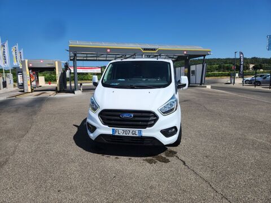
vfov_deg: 58.9
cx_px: 136
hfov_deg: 73.9
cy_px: 102
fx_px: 180
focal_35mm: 23
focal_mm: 5.4
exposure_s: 1/2921
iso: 20
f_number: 1.8
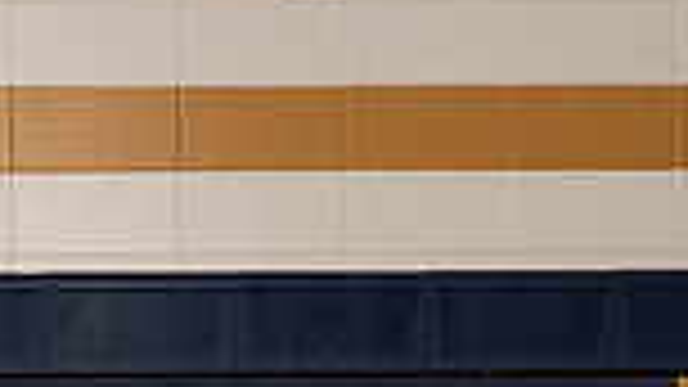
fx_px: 4359
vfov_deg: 4.9
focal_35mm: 239
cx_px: -255
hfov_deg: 8.9
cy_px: 948
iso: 400
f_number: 8
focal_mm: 52
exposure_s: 1/250
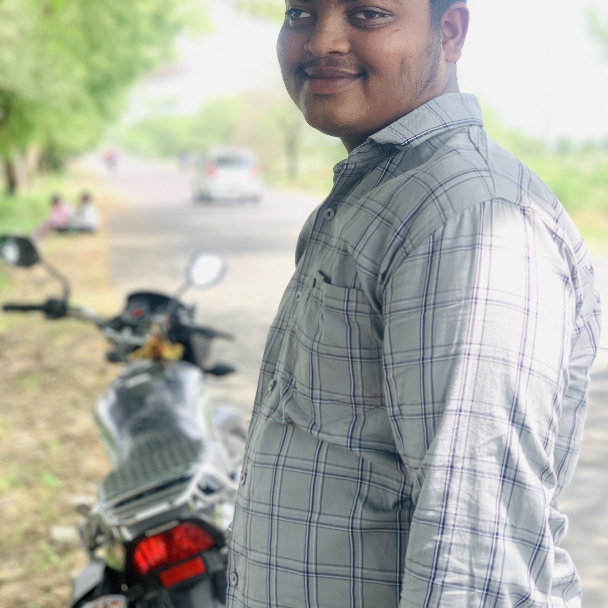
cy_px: 206
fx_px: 1232
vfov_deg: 27.6
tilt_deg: -1.4
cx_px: 307
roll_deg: -1.4
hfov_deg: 27.7
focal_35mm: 62
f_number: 2.4
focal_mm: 6
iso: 16
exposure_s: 1/184
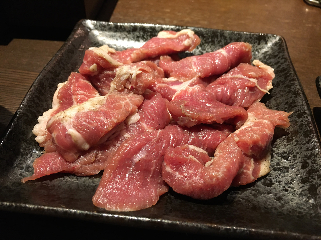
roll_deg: -2.3
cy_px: 120
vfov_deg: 48.2
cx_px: 160
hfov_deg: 61.7
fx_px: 269
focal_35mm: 29
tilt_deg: -43.3
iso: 200
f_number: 2.2
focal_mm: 4.15
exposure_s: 1/33
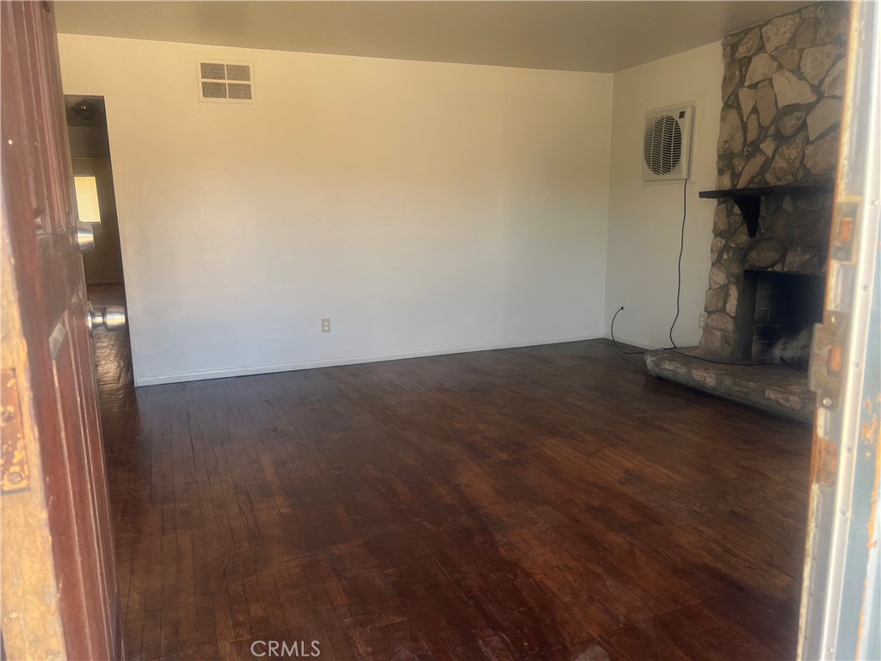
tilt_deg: -11.2
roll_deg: -0.1
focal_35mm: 26
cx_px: 440
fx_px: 662
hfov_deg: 67.3
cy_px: 330
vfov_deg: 53.1
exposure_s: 1/121
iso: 80
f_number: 1.5
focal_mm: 5.7
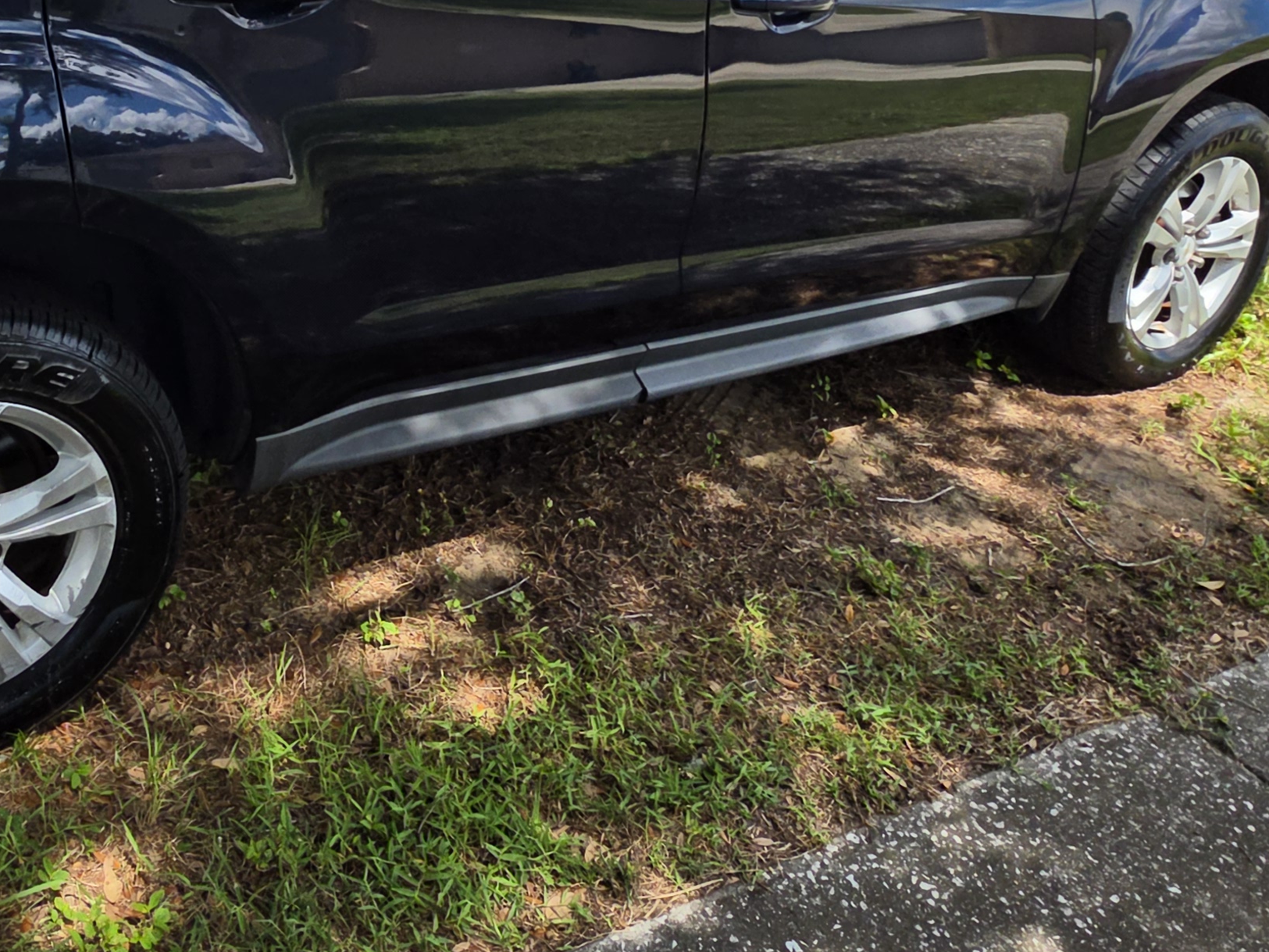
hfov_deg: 53.0
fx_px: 1173
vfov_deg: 40.4
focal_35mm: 32
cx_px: 248
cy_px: 72
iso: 32
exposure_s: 1/1864
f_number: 1.9
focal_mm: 2.2
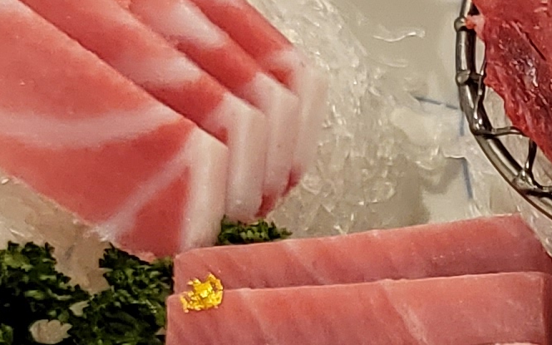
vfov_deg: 7.8
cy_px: 501
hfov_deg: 11.9
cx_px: 903
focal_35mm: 166
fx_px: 2497
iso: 400
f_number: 1.8
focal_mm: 4.25
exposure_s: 1/40
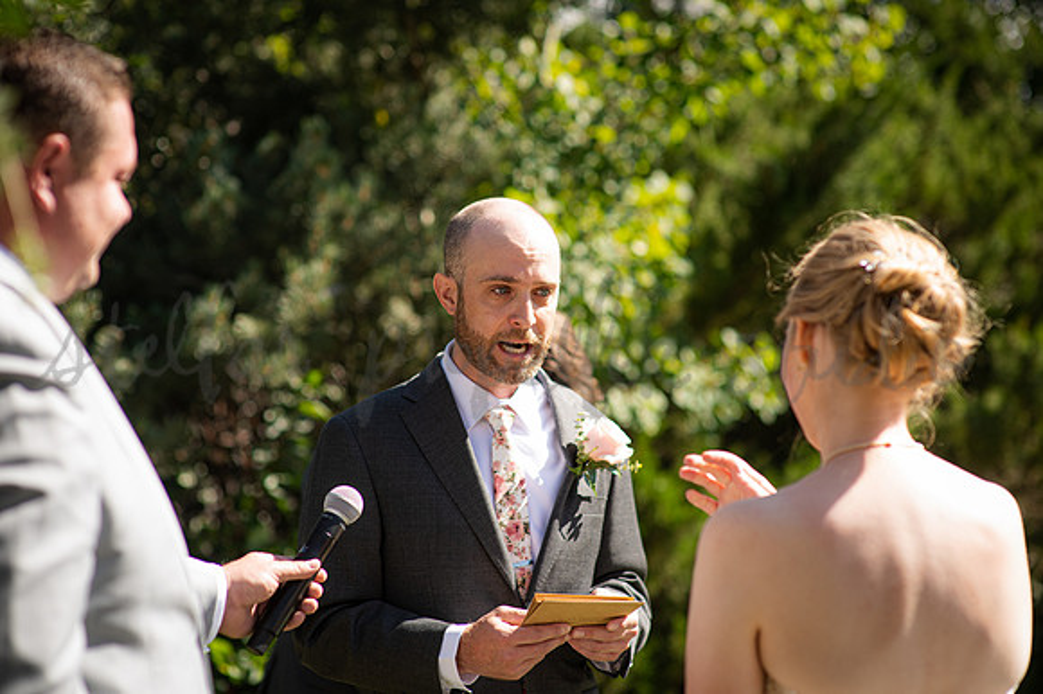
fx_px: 2461
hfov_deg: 23.9
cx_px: 522
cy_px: 347
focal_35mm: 85
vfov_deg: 16.1
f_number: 2.5
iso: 200
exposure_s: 1/1600
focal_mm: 85
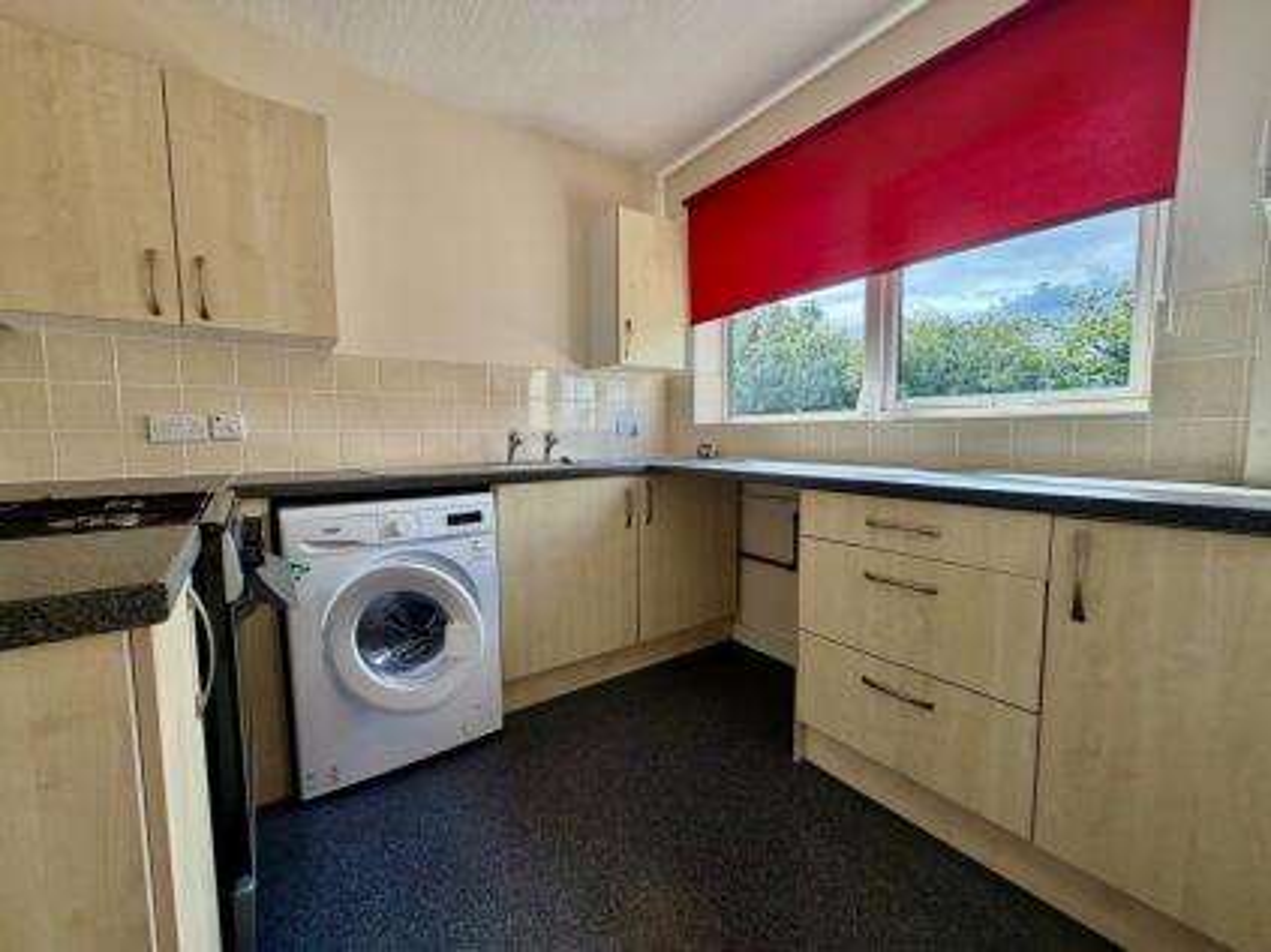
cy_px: 476
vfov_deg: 85.6
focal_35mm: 14
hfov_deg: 102.1
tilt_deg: -5.4
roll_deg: +0.3
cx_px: 636
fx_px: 514
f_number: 2.2
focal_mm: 2.22
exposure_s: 1/121
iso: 64
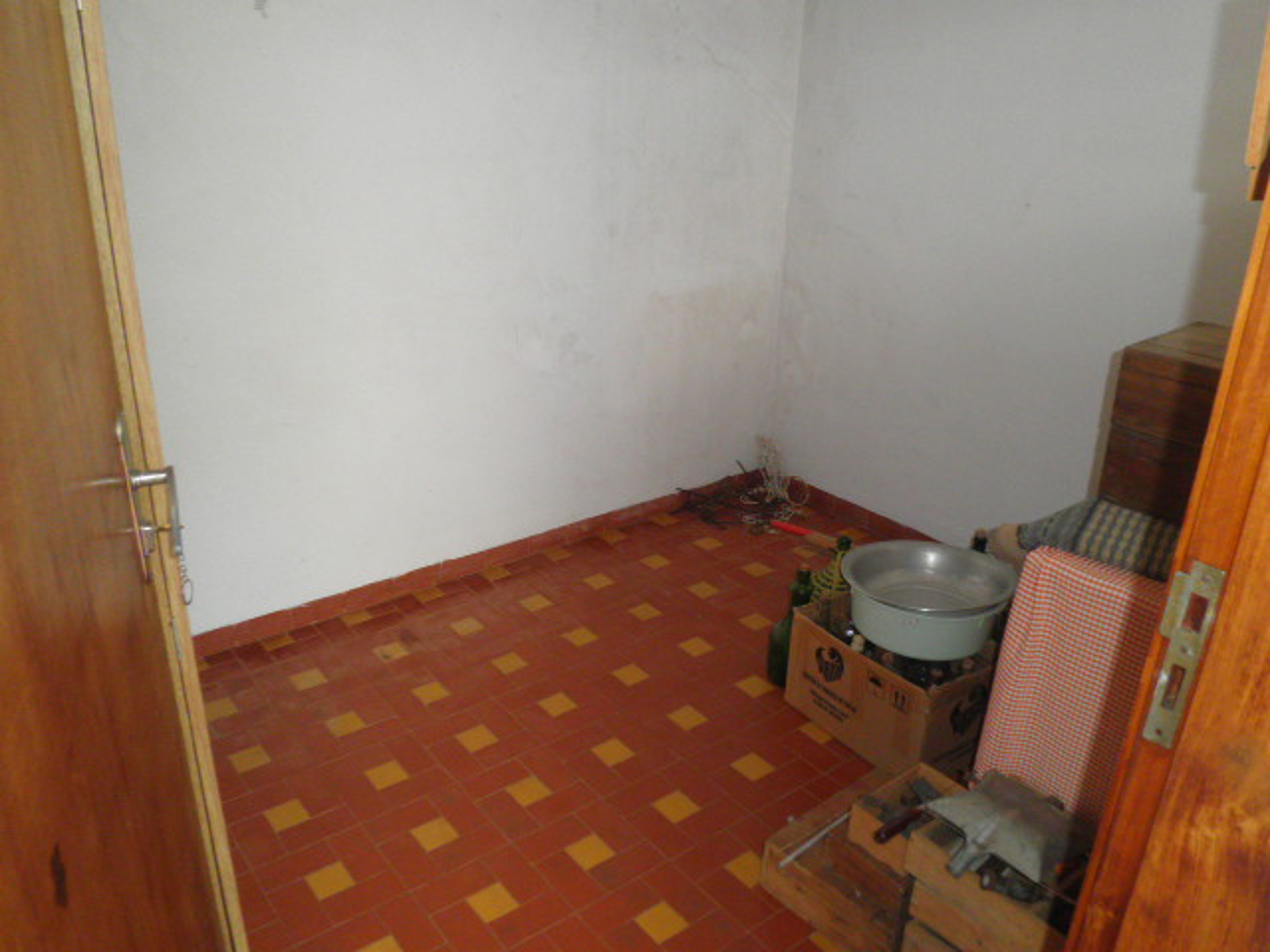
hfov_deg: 67.3
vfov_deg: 53.1
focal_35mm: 26
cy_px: 476
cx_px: 635
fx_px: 954
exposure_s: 1/30
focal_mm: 4.7
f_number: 2.8
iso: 160
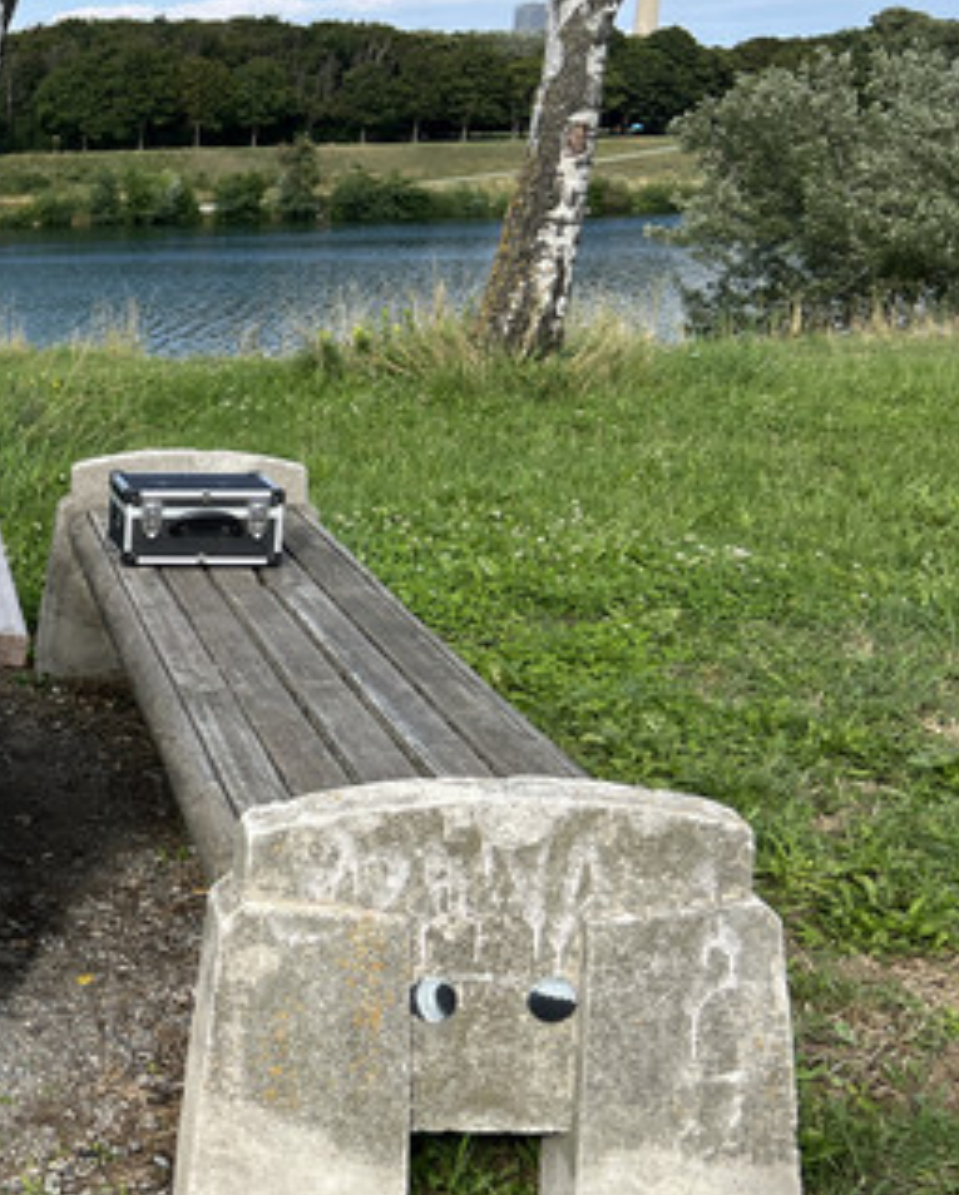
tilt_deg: -15.4
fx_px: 1807
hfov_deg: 26.1
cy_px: 567
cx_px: -229
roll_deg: +2.9
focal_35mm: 51
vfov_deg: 36.6
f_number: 1.5
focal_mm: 5.7
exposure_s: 1/2457
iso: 50
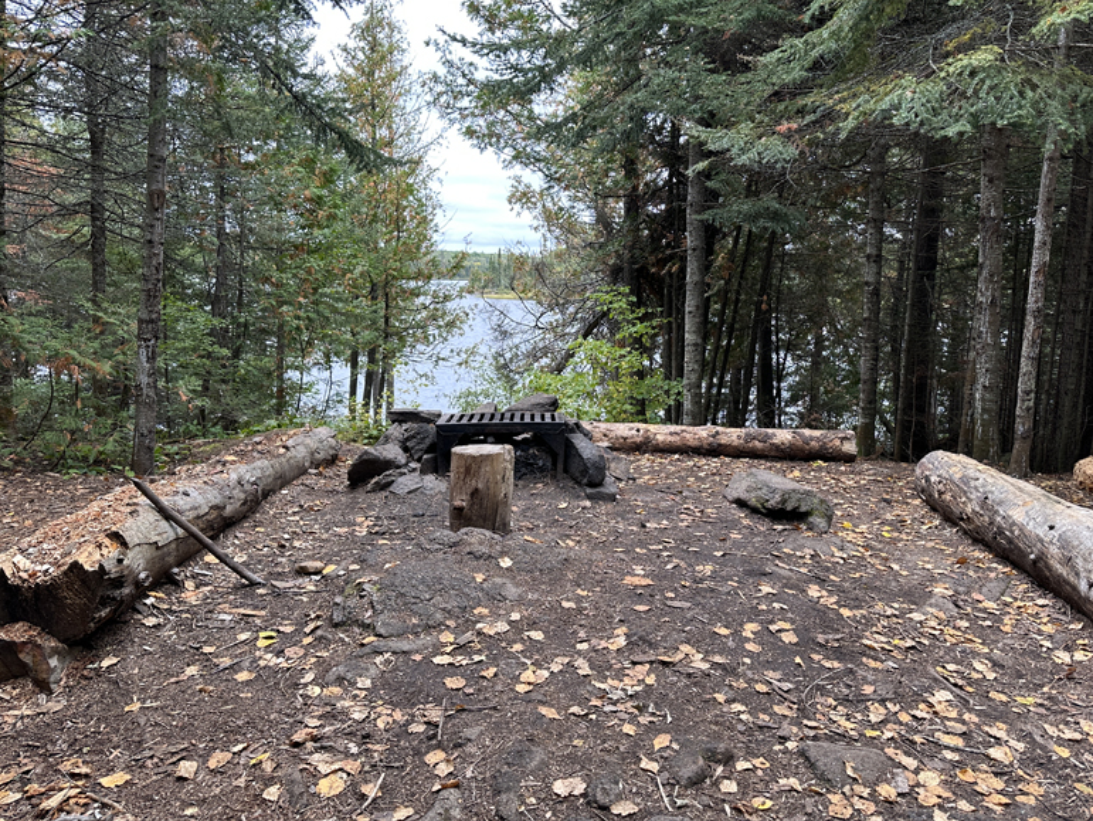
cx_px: 598
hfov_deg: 63.3
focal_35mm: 28
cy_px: 381
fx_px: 885
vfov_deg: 49.7
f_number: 1.78
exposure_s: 1/227
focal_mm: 6.86
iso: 80
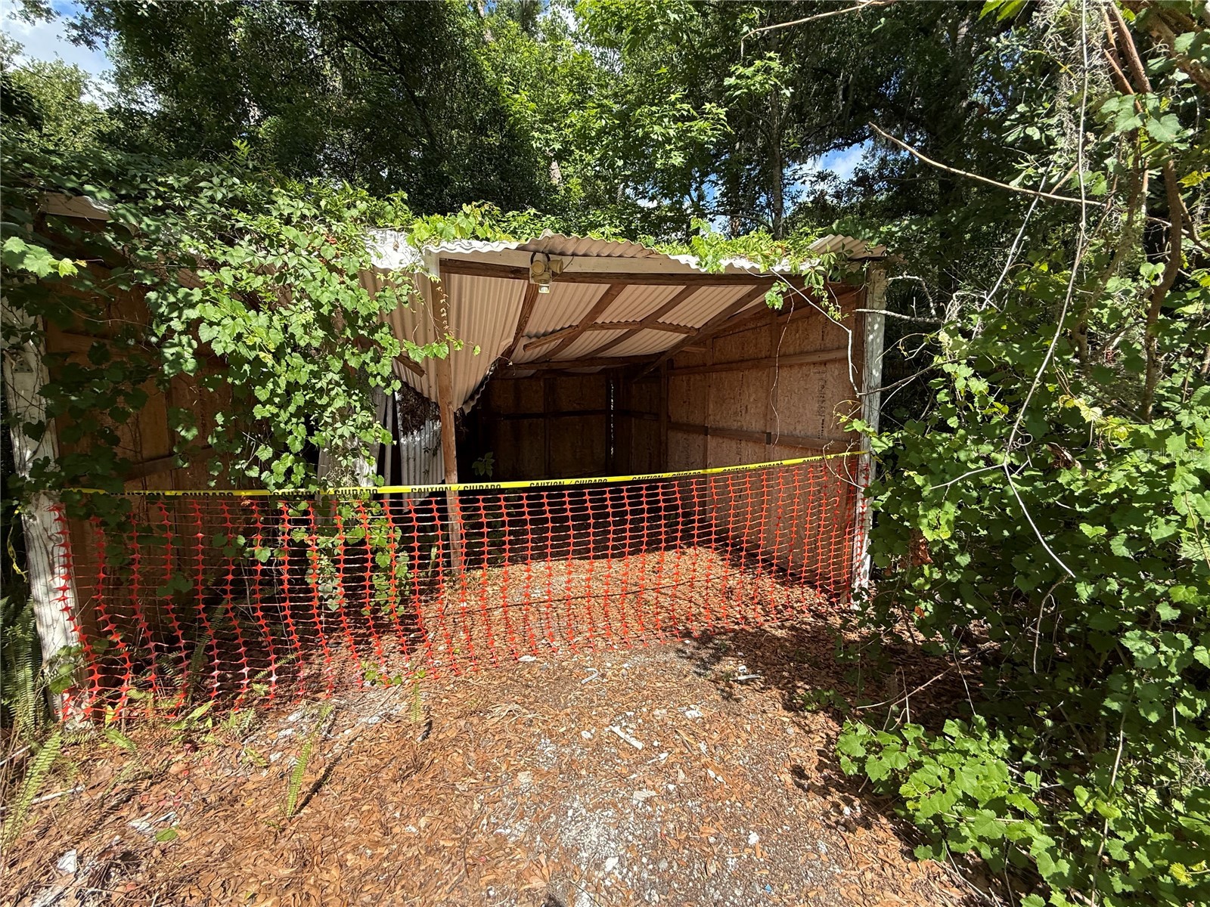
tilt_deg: -5.8
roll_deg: -4.0
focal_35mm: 14
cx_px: 605
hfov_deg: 102.1
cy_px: 454
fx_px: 489
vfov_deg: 85.7
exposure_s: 1/709
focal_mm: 2.22
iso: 50
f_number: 2.2
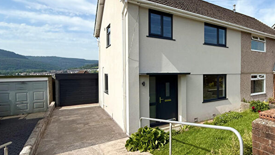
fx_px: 131
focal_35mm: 18
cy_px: 67
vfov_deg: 60.8
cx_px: 157
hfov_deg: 92.1
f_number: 2.2
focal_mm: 2.22
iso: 50
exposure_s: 1/1698
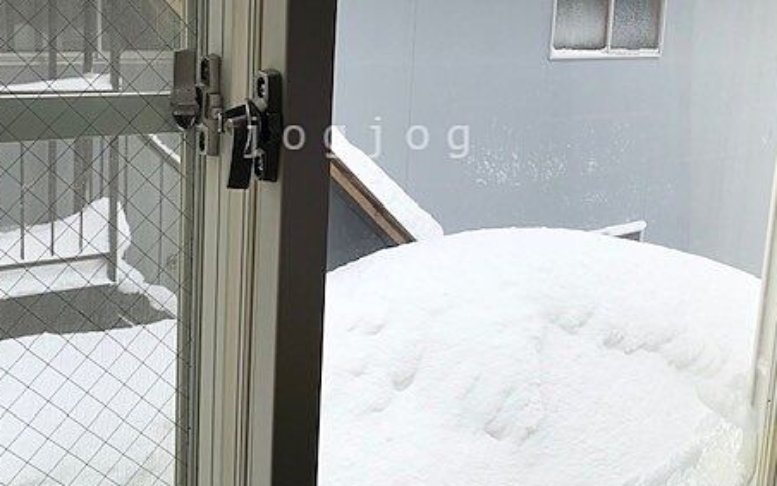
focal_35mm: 42
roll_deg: -2.2
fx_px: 890
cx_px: 361
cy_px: 137
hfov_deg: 47.1
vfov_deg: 30.2
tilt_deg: -9.8
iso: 20
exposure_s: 1/1091
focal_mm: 3.99
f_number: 1.8
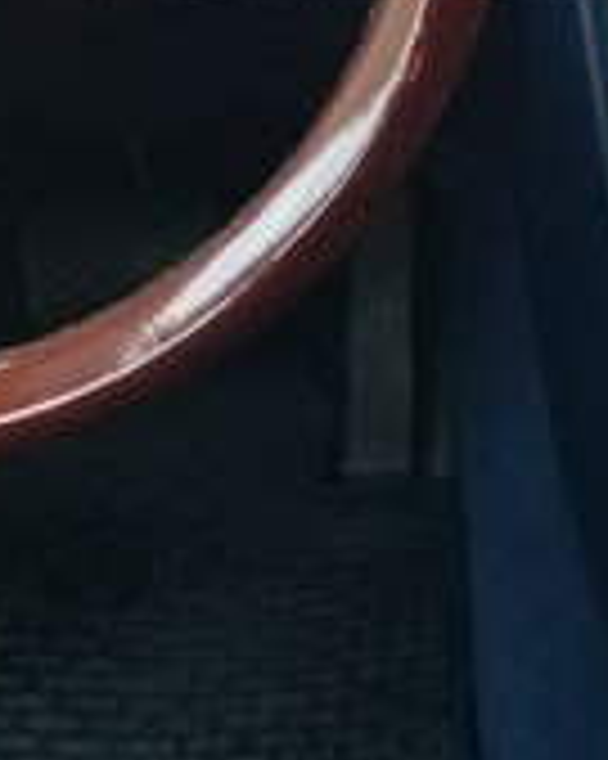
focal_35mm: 89
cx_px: 414
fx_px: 2004
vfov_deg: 20.6
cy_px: -63
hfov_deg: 17.2
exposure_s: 1/17
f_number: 2.2
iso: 200
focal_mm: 3.3
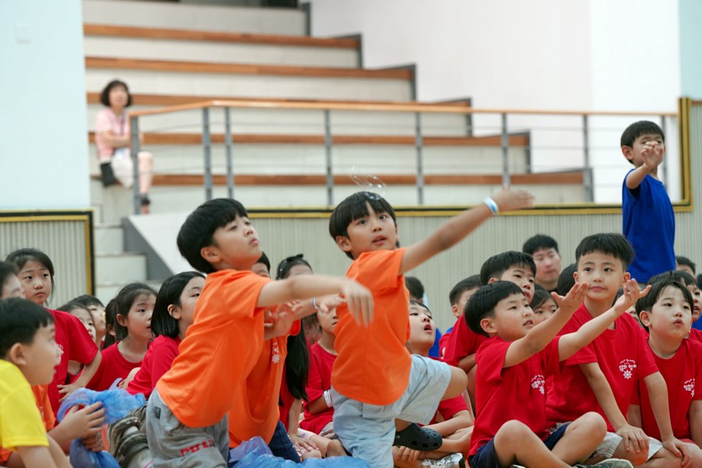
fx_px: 2379
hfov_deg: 16.8
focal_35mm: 122
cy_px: 234
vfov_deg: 11.2
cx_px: 351
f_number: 4
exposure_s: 1/160
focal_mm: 122
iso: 1250
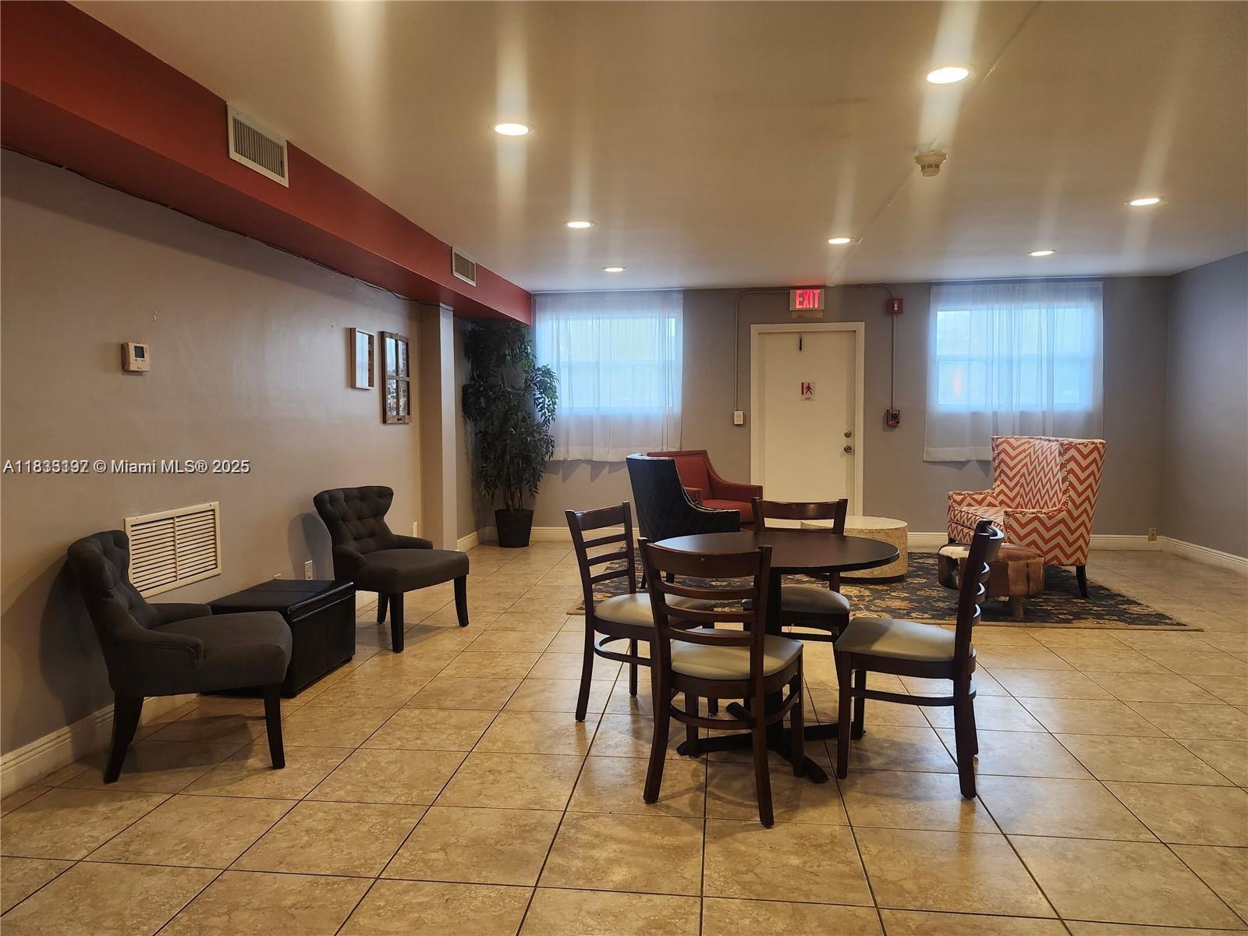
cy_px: 468
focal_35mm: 23
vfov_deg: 58.9
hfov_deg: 73.9
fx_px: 829
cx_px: 624
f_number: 1.8
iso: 320
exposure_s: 1/120
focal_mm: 5.54
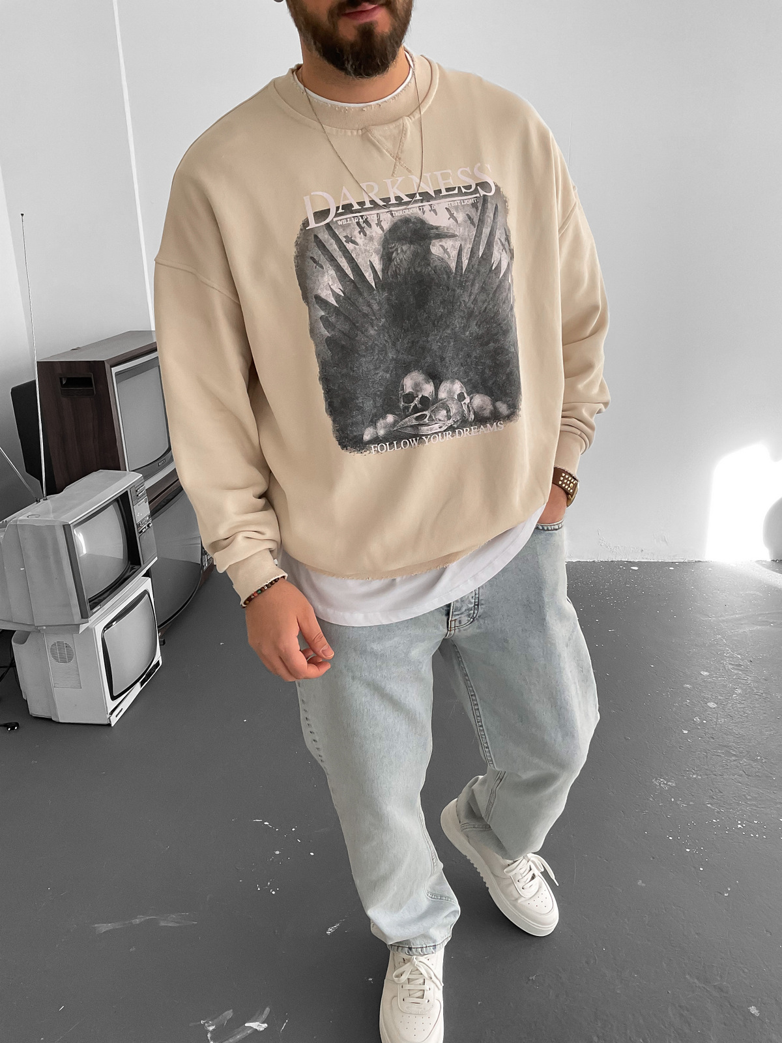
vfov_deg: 61.7
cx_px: 391
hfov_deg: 48.2
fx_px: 874
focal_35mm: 29
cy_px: 522
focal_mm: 3
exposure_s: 1/100
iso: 64
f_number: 1.8
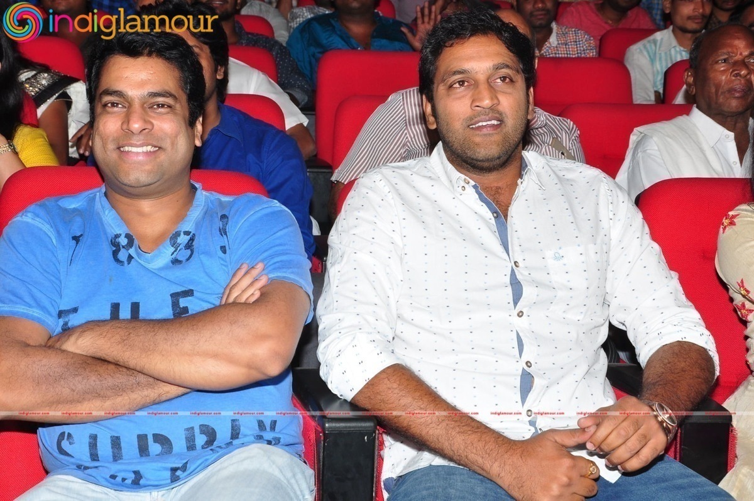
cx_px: 377
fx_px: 1412
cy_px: 250
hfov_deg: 29.9
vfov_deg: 20.1
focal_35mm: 68
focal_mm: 45
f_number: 10
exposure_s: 1/125
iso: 400
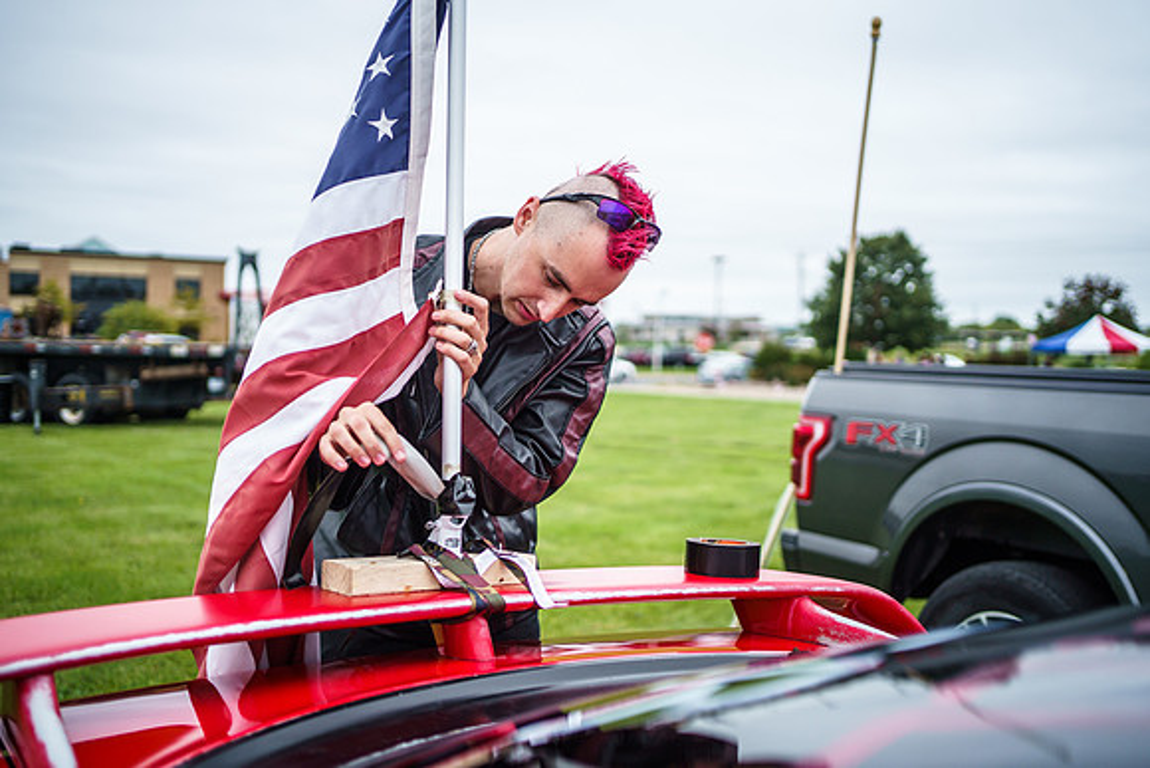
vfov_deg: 36.9
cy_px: 384
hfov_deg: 53.1
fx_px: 1151
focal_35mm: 36
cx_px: 575
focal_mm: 35
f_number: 2
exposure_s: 1/2000
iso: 400
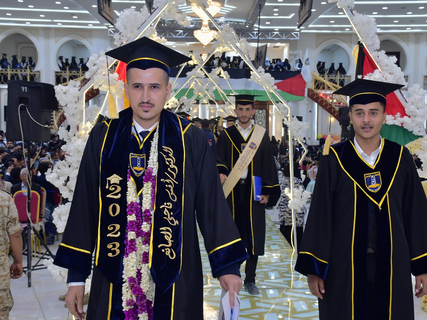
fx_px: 703
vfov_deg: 25.7
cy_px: 160
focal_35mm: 57
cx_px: 224
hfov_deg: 33.8
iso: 640
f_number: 5
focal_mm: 35
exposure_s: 1/60
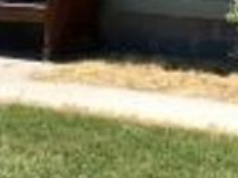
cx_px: 182
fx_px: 1416
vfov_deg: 7.2
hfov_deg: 9.6
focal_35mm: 206
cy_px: -41
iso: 25
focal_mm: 4.15
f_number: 2.2
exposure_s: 1/1508
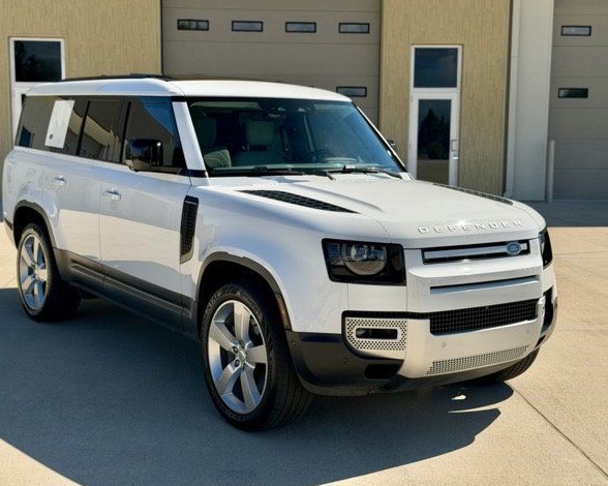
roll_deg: -0.4
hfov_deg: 36.7
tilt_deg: -6.0
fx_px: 917
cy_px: 242
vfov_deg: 29.7
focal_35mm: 51
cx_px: 283
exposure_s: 1/3704
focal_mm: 6.76
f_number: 1.78
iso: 80
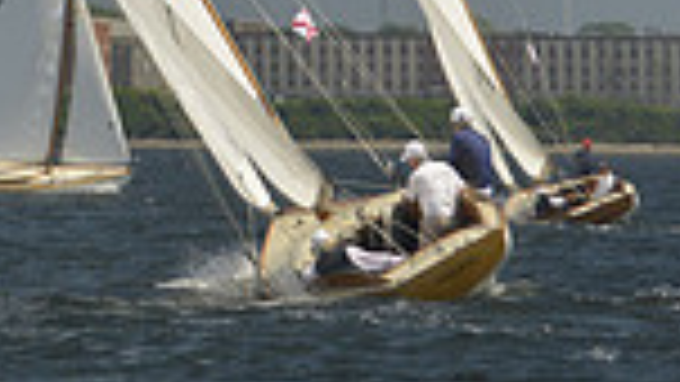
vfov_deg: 1.5
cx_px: -115
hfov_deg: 2.7
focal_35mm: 807
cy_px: -917
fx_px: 14553
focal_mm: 200
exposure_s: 1/800
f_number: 8
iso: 280
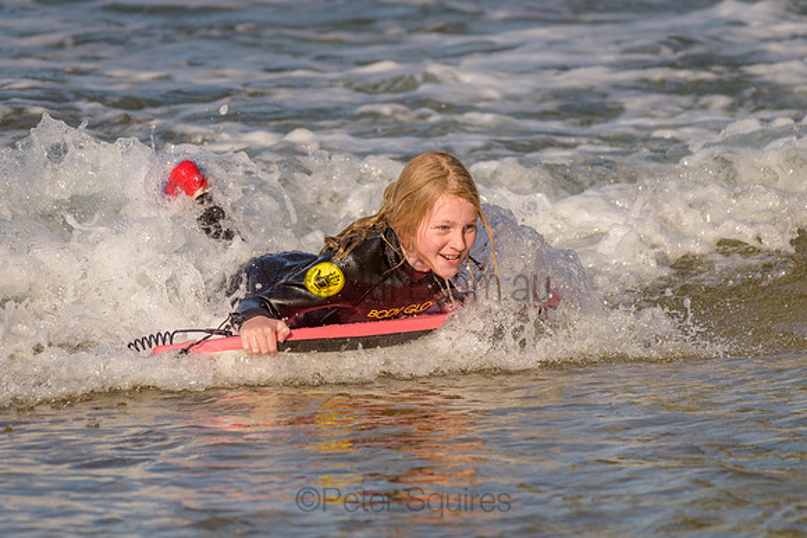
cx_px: 372
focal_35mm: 613
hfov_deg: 3.4
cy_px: 246
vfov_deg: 2.2
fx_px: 13752
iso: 180
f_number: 5.6
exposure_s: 1/2000
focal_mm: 500
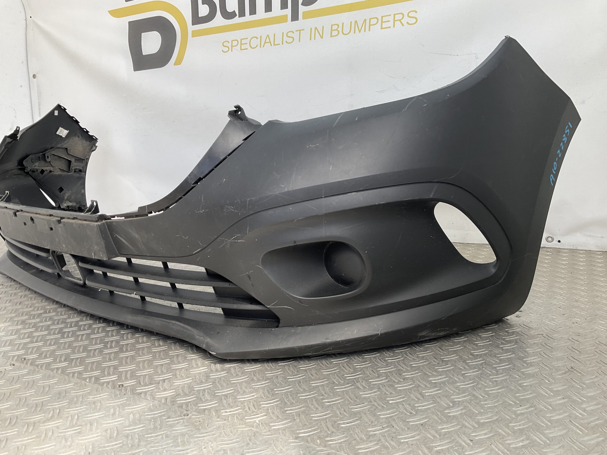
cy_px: 228
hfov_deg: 61.7
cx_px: 304
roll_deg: +2.7
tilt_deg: -11.8
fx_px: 509
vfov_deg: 48.2
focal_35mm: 29
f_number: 1.8
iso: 16
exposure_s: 1/137
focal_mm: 3
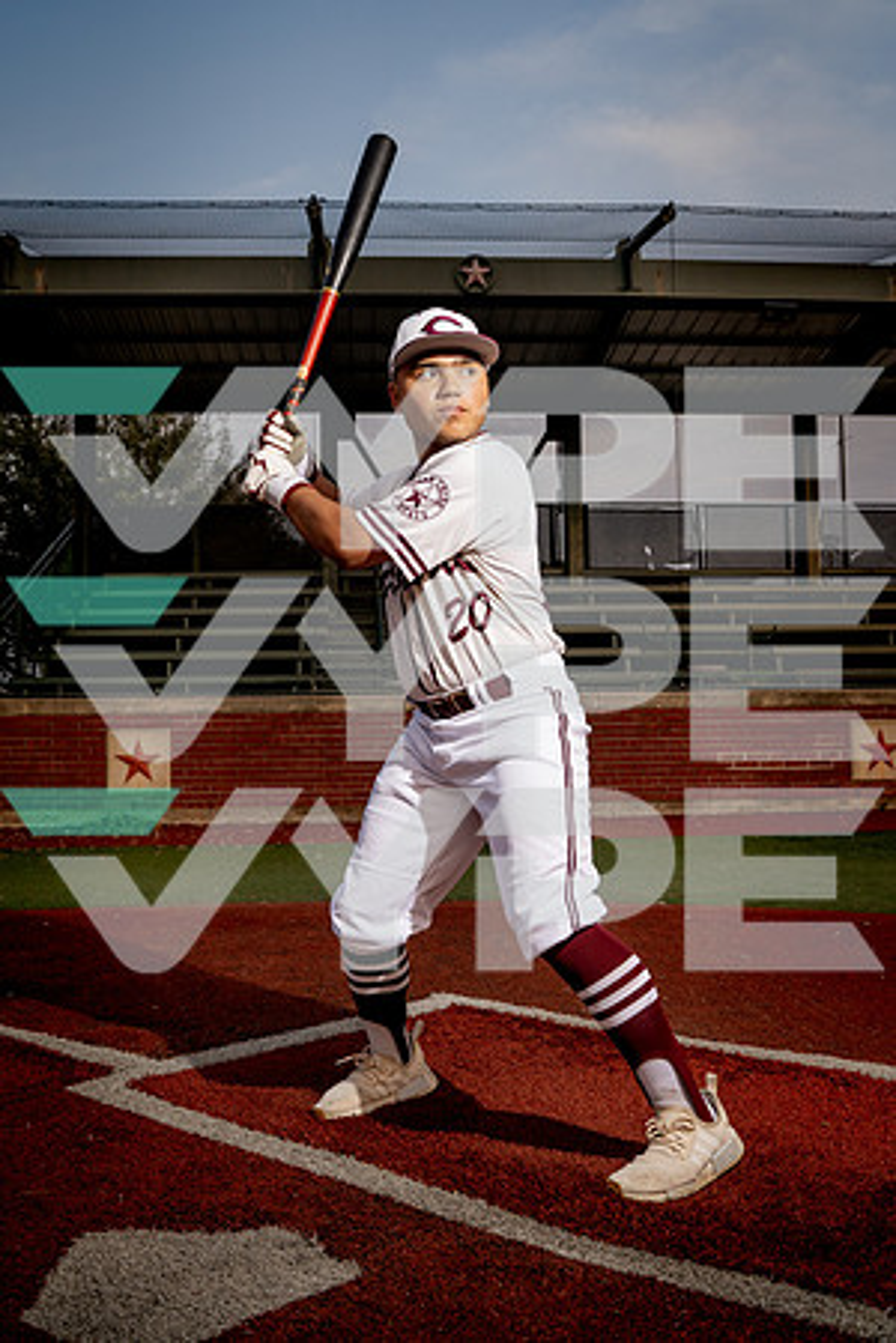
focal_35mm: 35
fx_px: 1307
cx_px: 448
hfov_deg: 37.9
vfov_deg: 54.4
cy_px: 672
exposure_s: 1/250
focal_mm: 35
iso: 500
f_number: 6.3
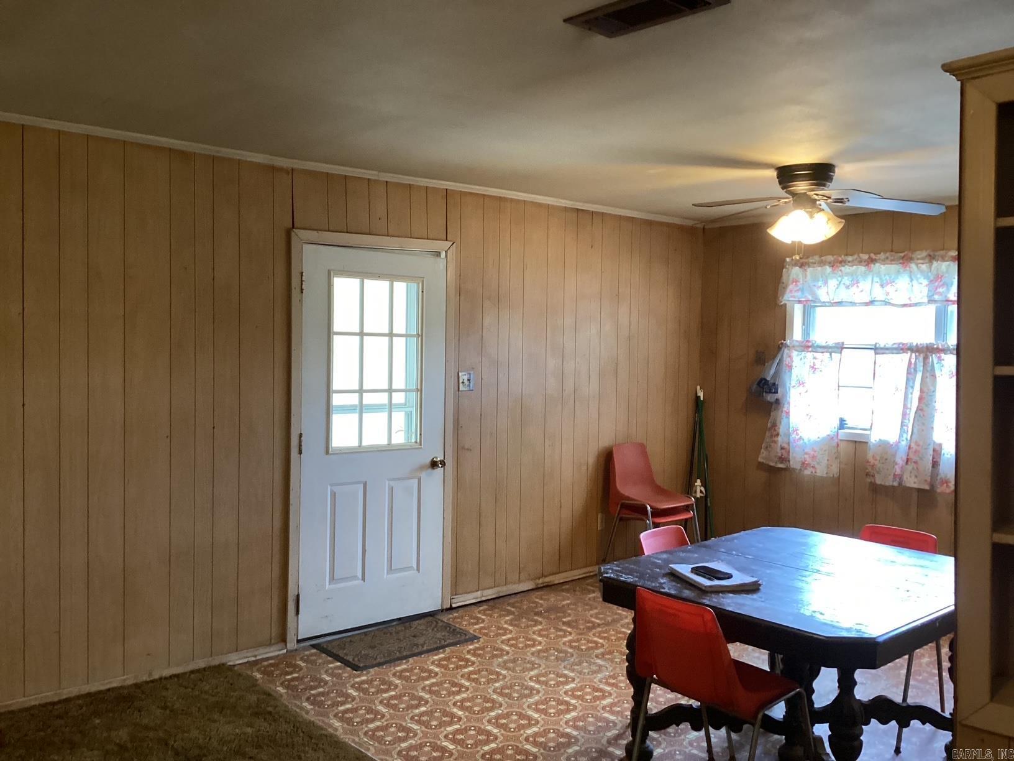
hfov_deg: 58.4
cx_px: 507
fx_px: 908
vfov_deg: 45.4
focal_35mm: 31
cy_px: 380
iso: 400
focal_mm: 3.3
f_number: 2.4
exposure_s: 1/50
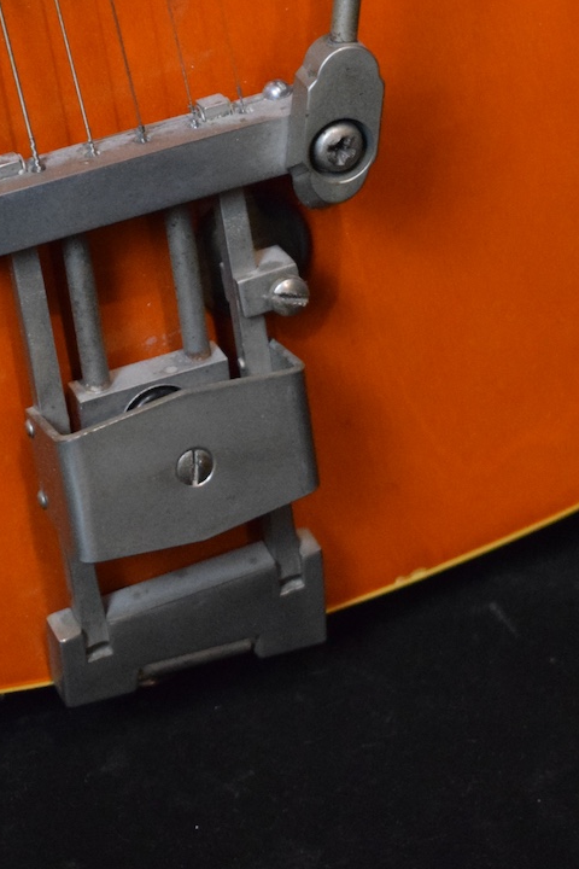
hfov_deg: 11.0
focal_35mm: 125
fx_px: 3015
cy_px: 6
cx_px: 245
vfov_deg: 16.1
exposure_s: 1/60
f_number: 5
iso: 4000
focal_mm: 40
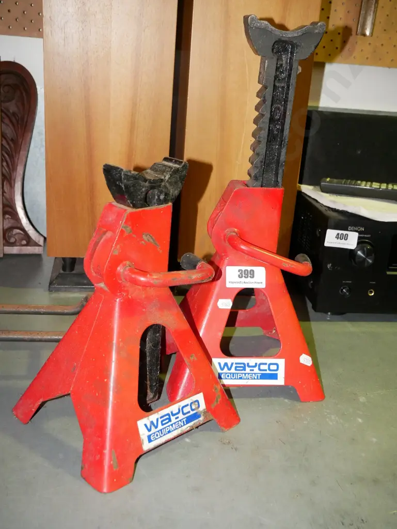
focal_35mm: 40
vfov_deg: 46.8
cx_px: 198
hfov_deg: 36.0
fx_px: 611
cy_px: 264
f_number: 5
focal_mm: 20
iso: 3200
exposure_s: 1/125
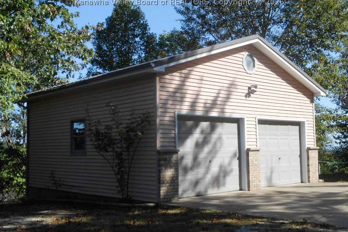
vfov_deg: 29.2
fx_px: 445
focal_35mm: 46
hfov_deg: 42.8
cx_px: 175
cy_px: 127
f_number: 4.5
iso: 80
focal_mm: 7.8
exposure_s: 1/500
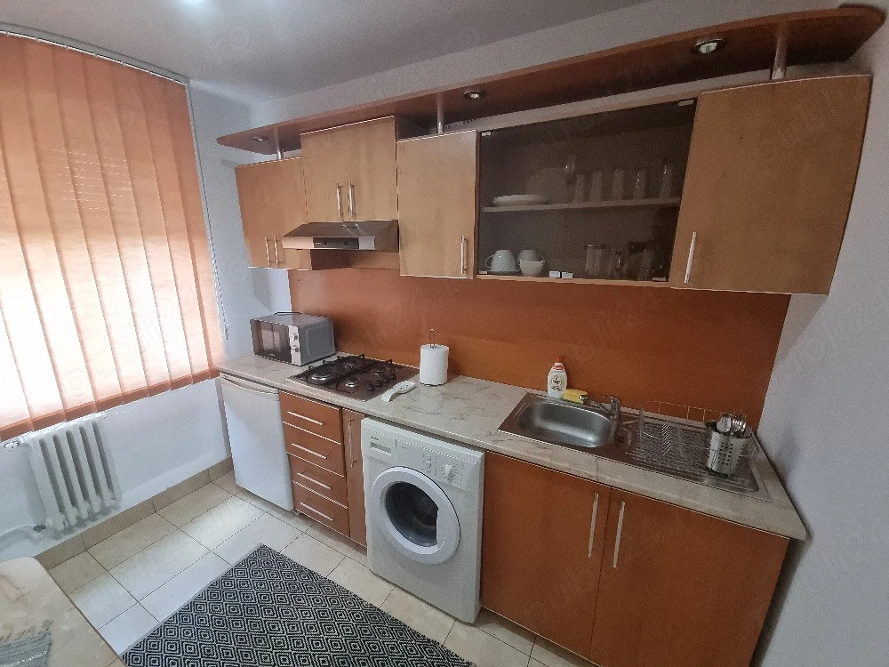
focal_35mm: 13
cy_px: 334
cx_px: 444
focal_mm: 2.2
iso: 320
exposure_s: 1/50
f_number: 2.2
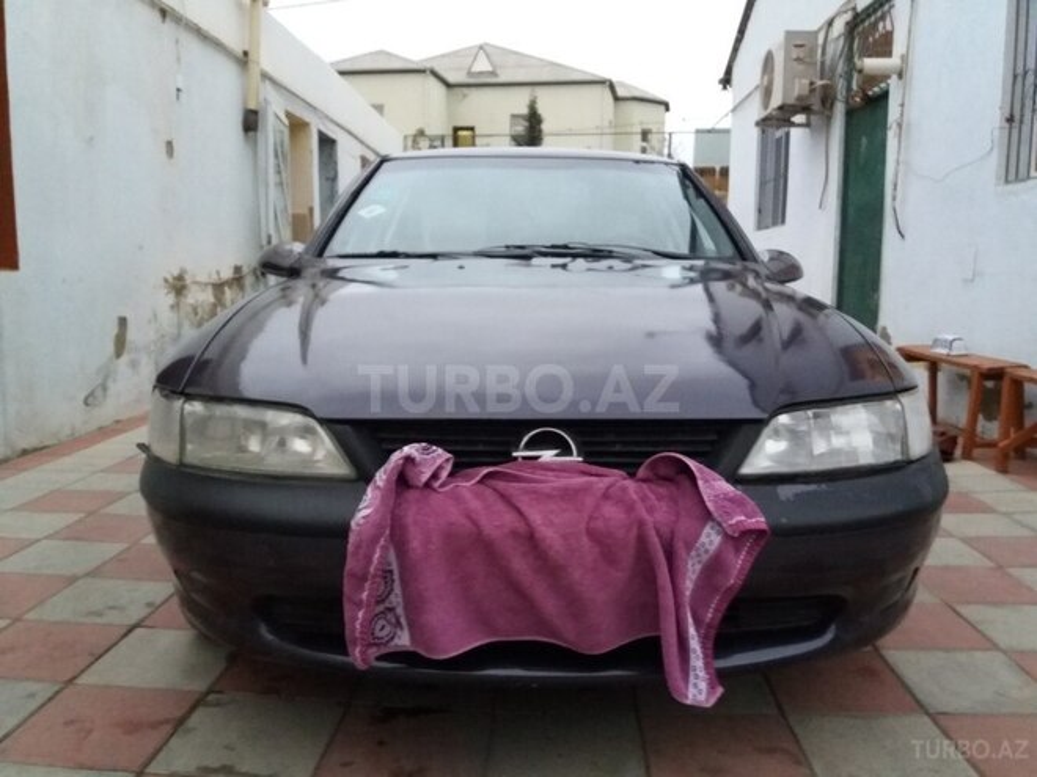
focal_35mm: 28
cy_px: 388
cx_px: 518
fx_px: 839
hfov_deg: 63.4
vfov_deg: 49.7
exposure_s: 1/17
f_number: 1.9
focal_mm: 3.7
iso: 500
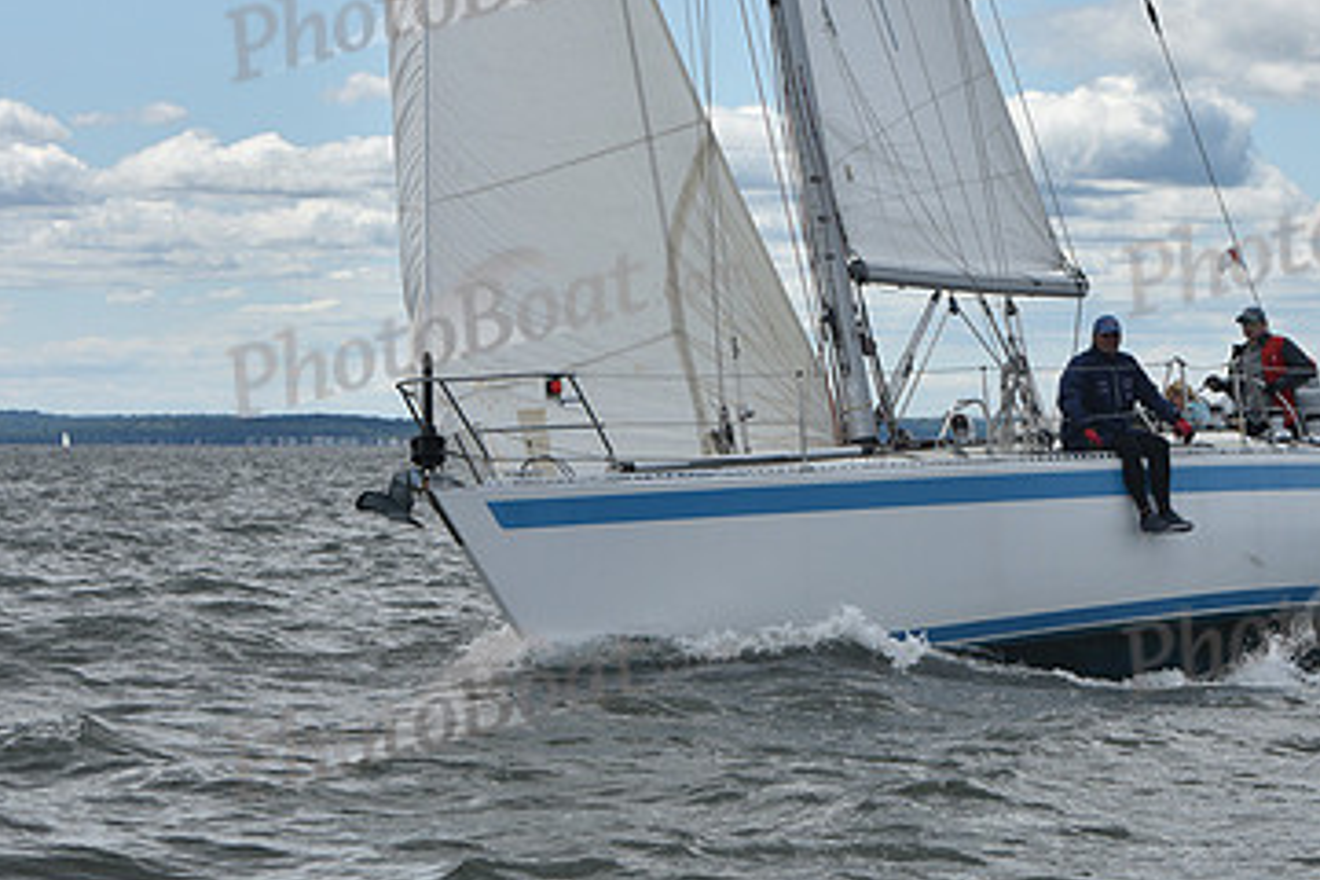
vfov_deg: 8.1
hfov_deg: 12.1
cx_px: 935
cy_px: 464
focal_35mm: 169
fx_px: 6196
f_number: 10
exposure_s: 1/800
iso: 250
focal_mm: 105
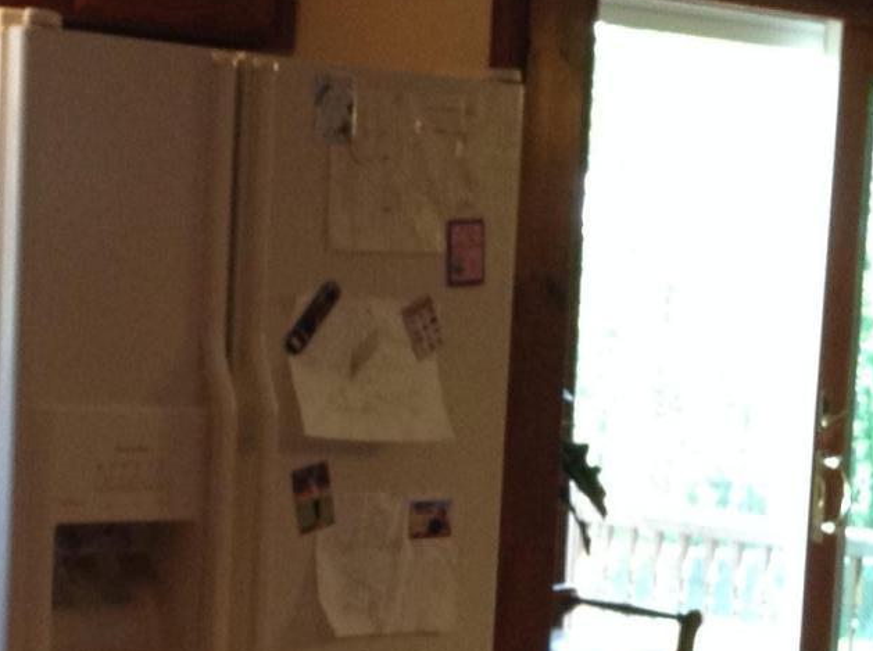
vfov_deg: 13.9
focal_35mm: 105
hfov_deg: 18.7
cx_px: 358
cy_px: 574
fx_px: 2643
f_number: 2.4
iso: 80
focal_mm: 3.3
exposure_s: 1/24
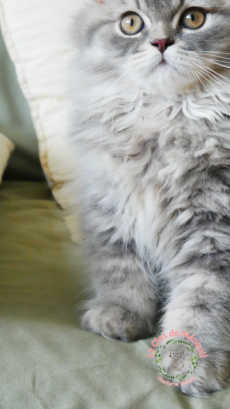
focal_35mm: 65
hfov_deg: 18.4
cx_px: 174
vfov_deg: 32.2
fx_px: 705
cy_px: 158
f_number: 7.1
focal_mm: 23
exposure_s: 1/160
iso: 3200
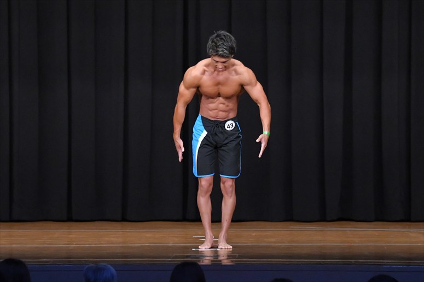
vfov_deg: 6.3
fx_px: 2555
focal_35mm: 217
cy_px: 141
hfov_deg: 9.5
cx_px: 212
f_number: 5.6
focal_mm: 145
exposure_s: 1/400
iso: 8000
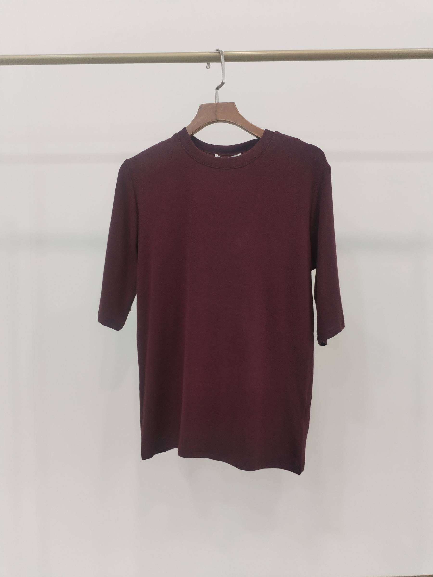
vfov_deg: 61.7
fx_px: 484
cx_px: 216
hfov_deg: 48.2
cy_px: 288
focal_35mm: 29
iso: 316
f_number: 1.8
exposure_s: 1/60
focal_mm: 4.75
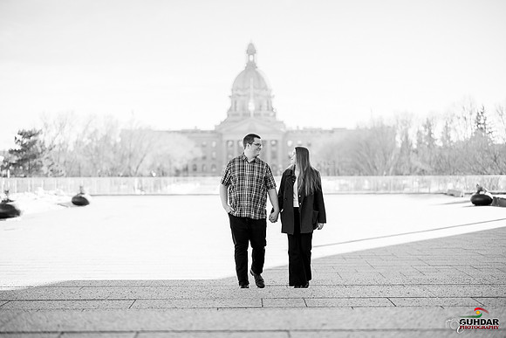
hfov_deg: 39.6
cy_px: 169
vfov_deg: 27.0
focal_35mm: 50
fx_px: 703
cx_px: 253
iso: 100
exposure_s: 1/3200
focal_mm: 50
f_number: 1.2
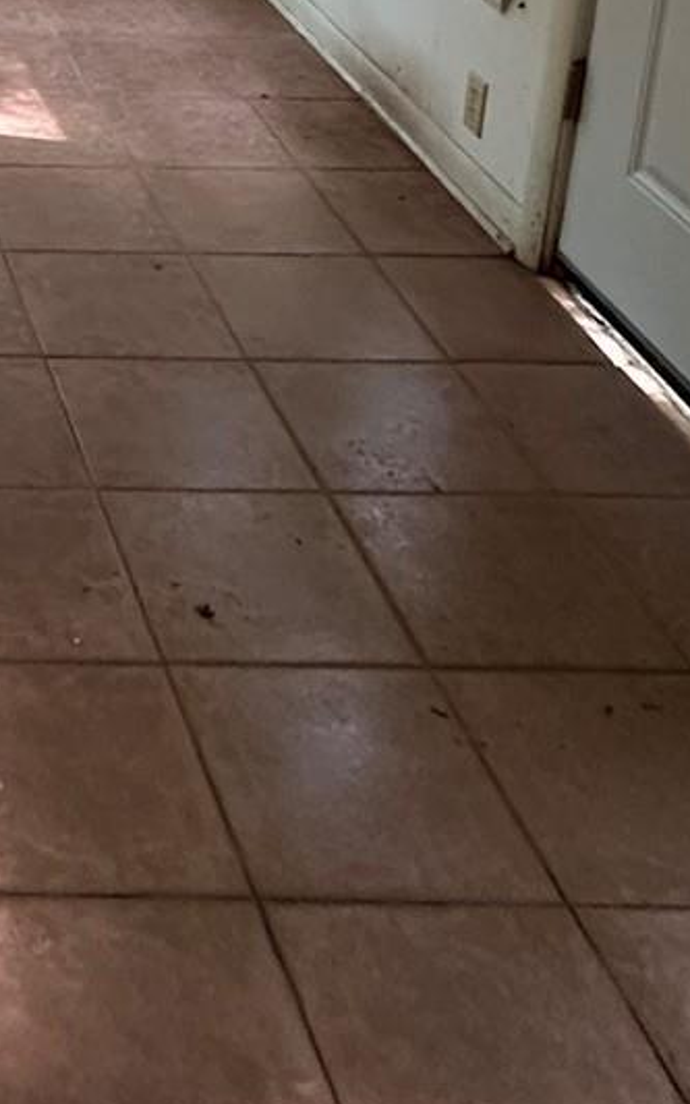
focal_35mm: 57
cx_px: -381
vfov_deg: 30.5
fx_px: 1715
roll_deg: +0.2
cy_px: -209
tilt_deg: -12.5
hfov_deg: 19.5
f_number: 2.2
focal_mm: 2.22
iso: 320
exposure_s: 1/66
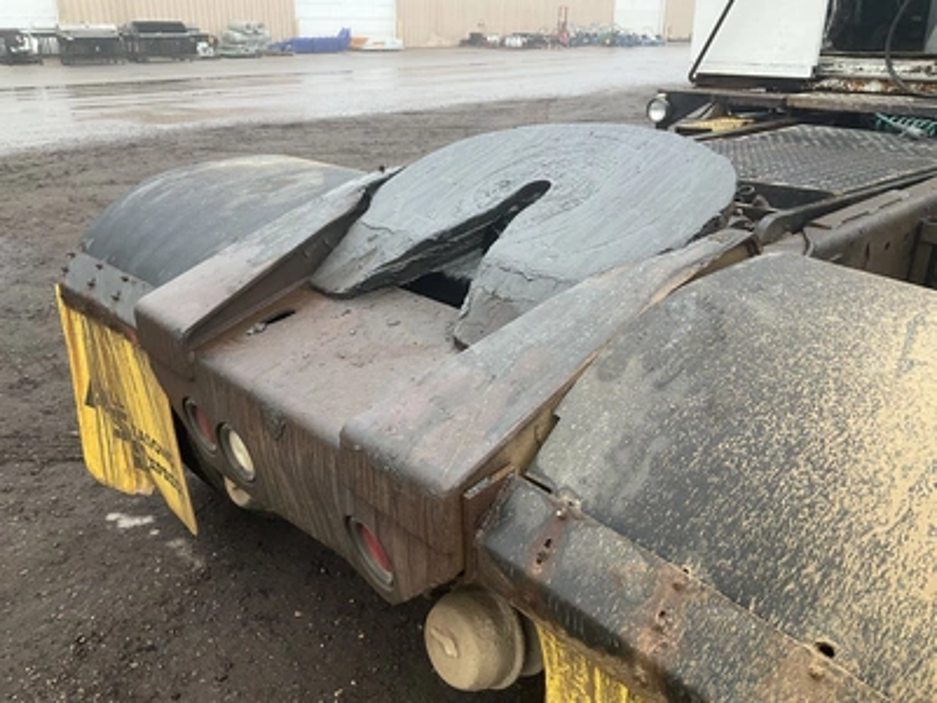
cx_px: 468
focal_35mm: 29
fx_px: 785
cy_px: 352
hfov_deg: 61.7
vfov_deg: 48.2
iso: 16
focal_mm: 3
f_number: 1.8
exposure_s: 1/122
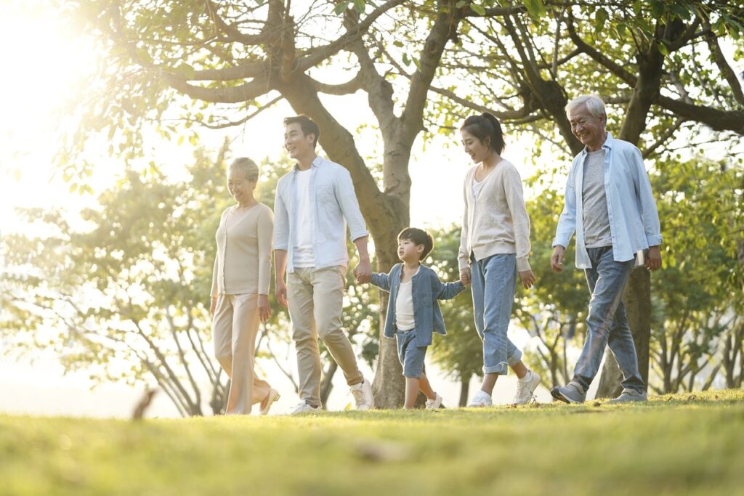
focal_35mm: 72
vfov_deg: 18.9
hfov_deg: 28.1
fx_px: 1488
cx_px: 372
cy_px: 248
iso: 200
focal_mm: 72
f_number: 2.8
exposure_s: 1/250
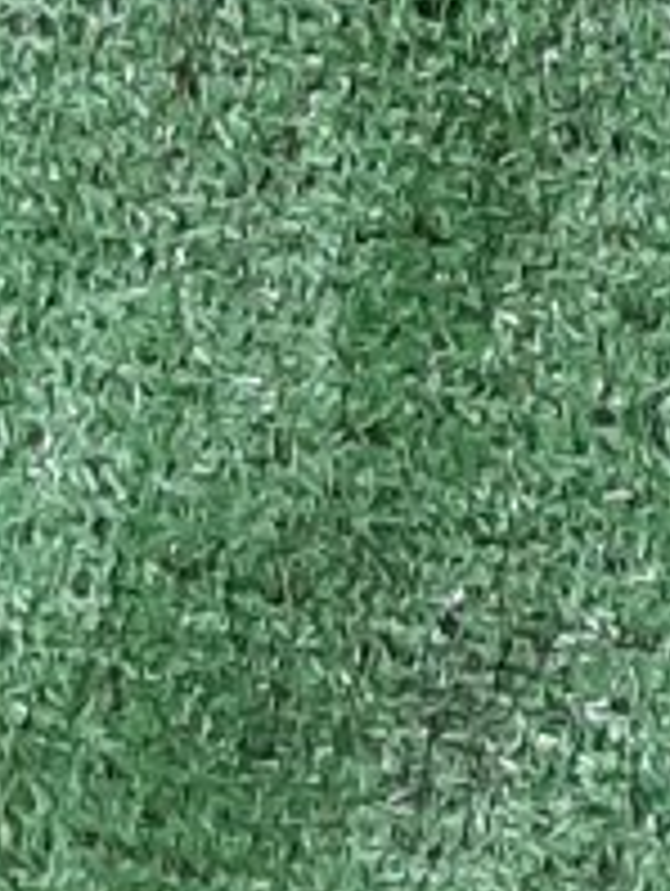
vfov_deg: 8.1
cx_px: 1021
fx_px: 4867
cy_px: -2214
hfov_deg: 7.7
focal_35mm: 189
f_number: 1.7
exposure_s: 1/50
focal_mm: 3.93
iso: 103
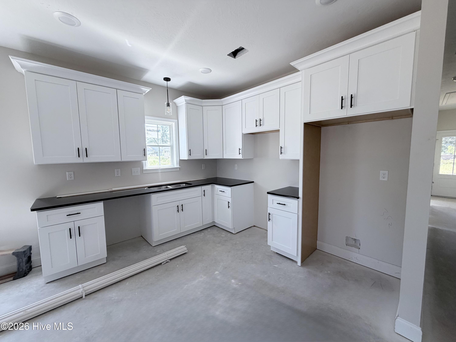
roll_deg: +0.6
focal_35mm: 14
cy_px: 171
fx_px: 184
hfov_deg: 102.1
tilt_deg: -5.1
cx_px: 228
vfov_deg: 85.7
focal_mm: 2.22
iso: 100
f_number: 2.2
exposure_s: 1/121
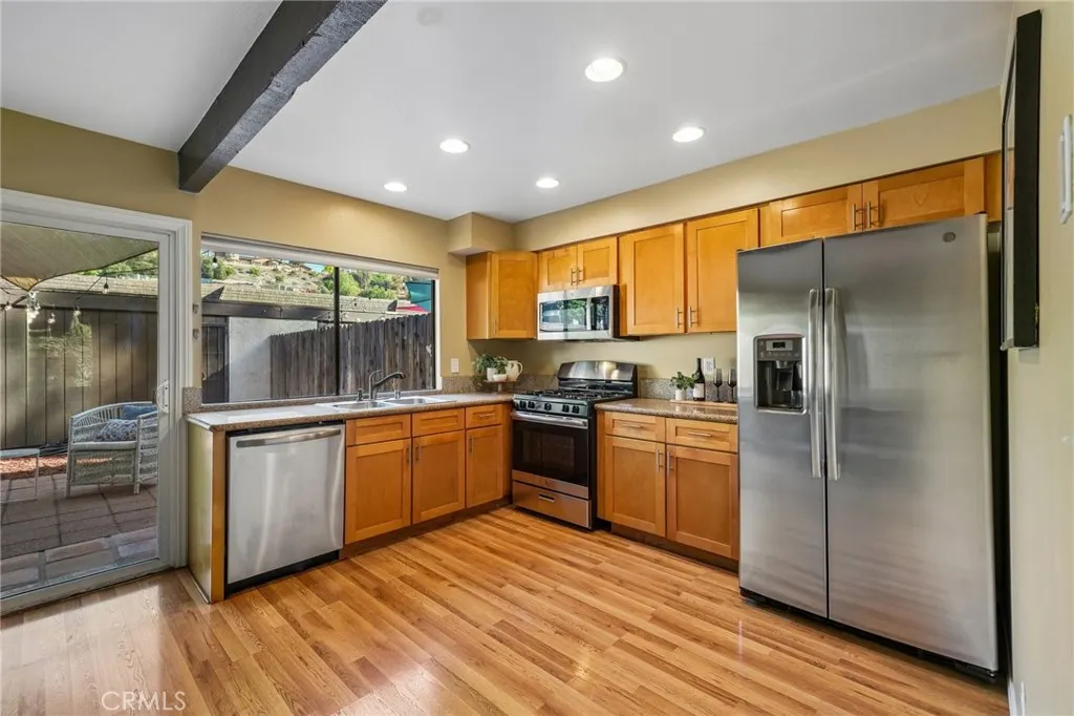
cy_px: 358
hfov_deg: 100.4
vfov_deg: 77.3
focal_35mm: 15
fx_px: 447
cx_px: 537
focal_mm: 15
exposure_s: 1/13
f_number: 8
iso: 400
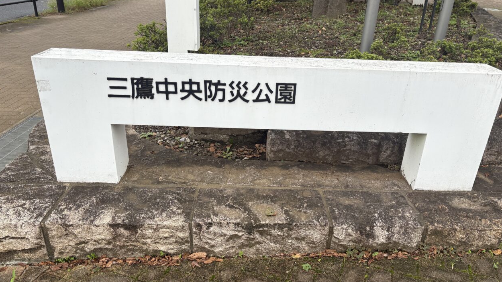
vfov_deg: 40.2
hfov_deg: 66.1
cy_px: 152
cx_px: 255
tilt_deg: -26.1
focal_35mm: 29
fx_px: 386
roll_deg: -2.9
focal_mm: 5.96
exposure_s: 1/1484
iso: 50
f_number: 1.6
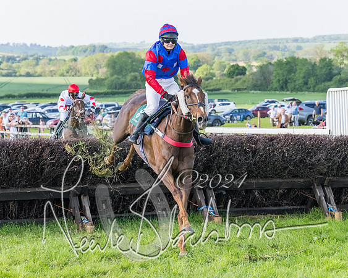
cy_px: 124
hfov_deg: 14.4
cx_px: 179
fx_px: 1382
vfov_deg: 11.5
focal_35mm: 134
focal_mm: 70
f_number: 4
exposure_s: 1/3200
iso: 800
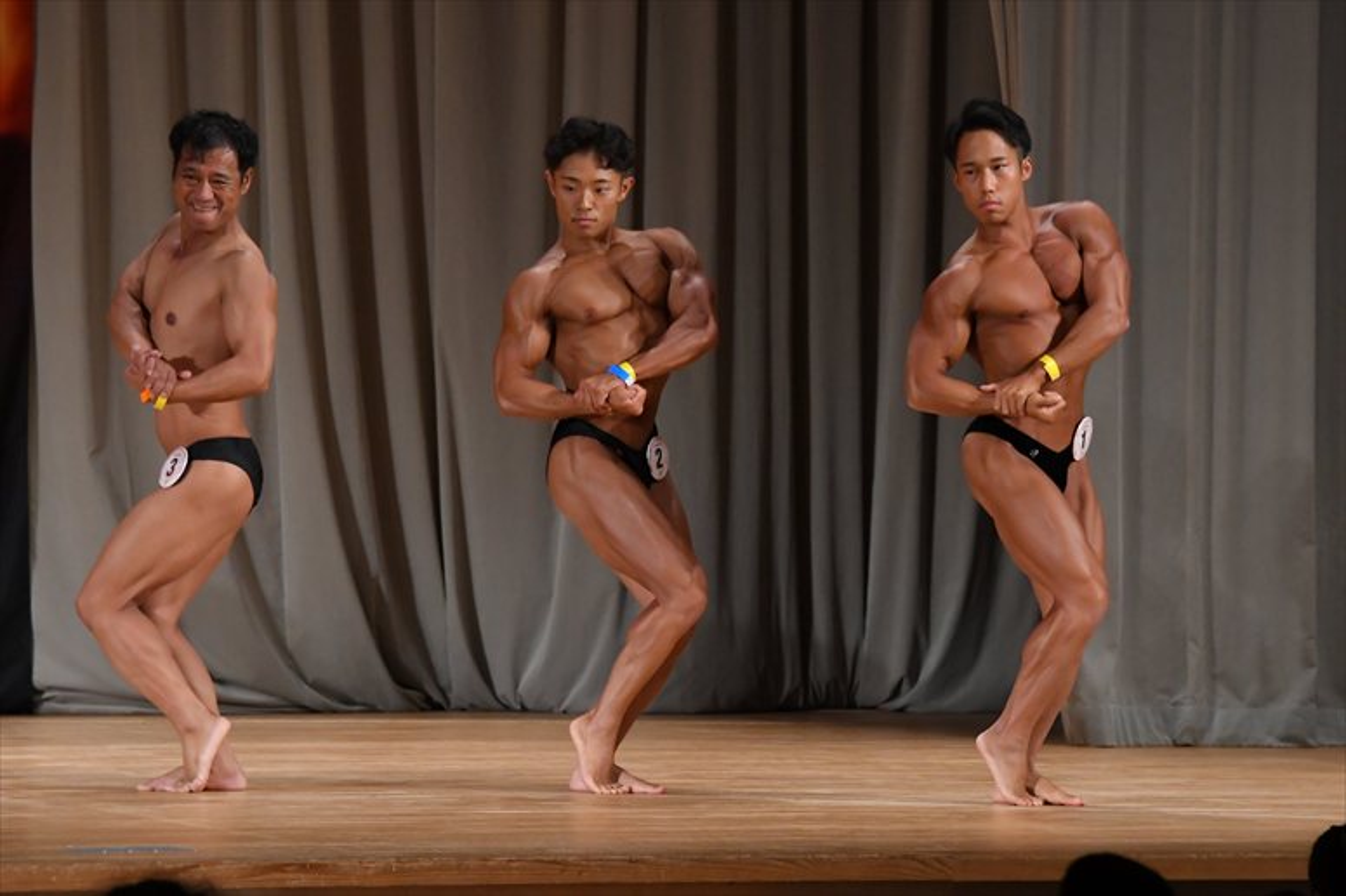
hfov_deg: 8.1
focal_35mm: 255
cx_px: 673
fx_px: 9530
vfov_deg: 5.4
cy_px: 448
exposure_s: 1/400
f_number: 5.6
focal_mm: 170
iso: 3200
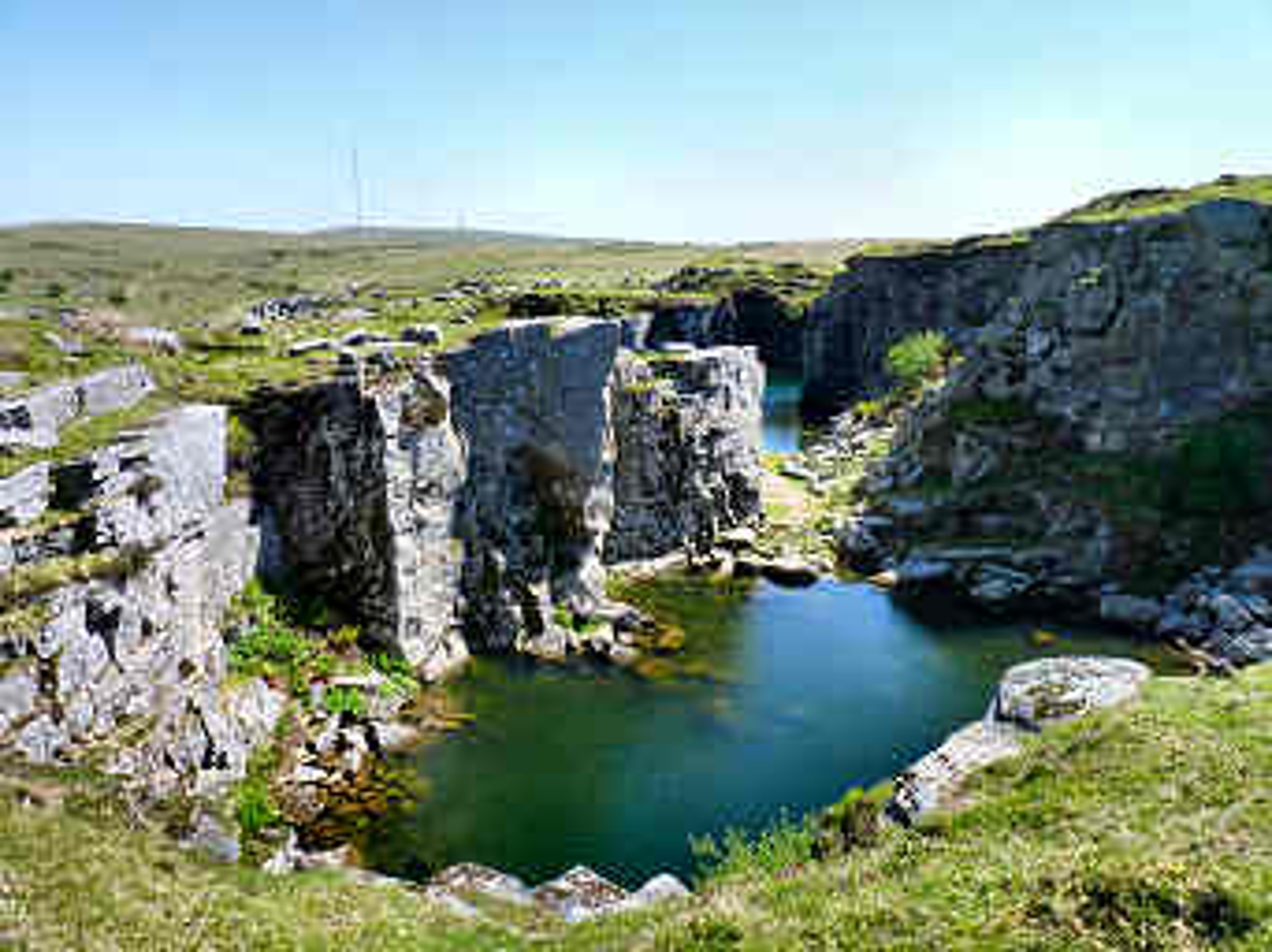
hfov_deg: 65.4
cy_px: 476
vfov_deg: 51.3
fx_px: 991
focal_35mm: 27
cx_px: 636
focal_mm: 4.8
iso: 125
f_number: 5
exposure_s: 1/250
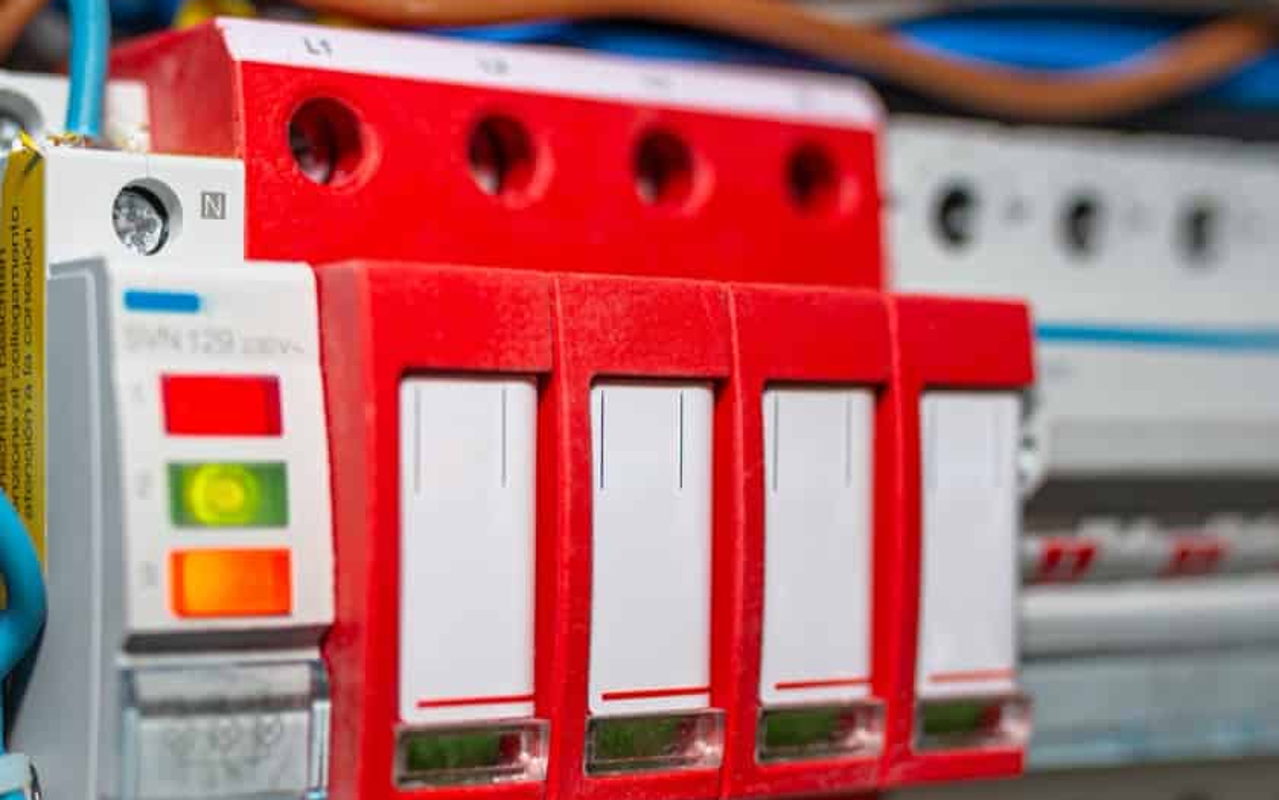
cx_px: 560
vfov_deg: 19.0
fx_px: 2370
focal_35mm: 68
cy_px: 570
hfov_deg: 30.2
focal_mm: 35
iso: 100
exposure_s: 1/60
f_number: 2.8
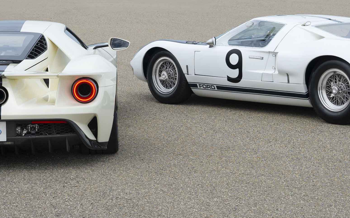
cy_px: 82
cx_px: 178
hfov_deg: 16.8
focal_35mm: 124
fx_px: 1183
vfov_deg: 10.6
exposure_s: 1/640
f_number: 7.1
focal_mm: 58
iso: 200
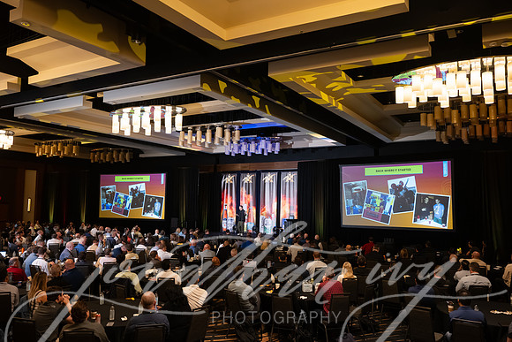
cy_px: 171
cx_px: 256
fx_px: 429
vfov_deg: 43.4
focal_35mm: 30
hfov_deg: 61.6
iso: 2500
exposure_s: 1/200
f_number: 2.8
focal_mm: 29.5
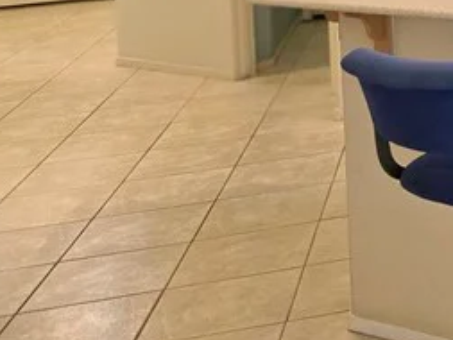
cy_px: -252
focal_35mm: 93
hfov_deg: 17.0
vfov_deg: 14.2
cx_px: 833
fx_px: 1218
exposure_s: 1/120
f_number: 1.7
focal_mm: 6.3
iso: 200
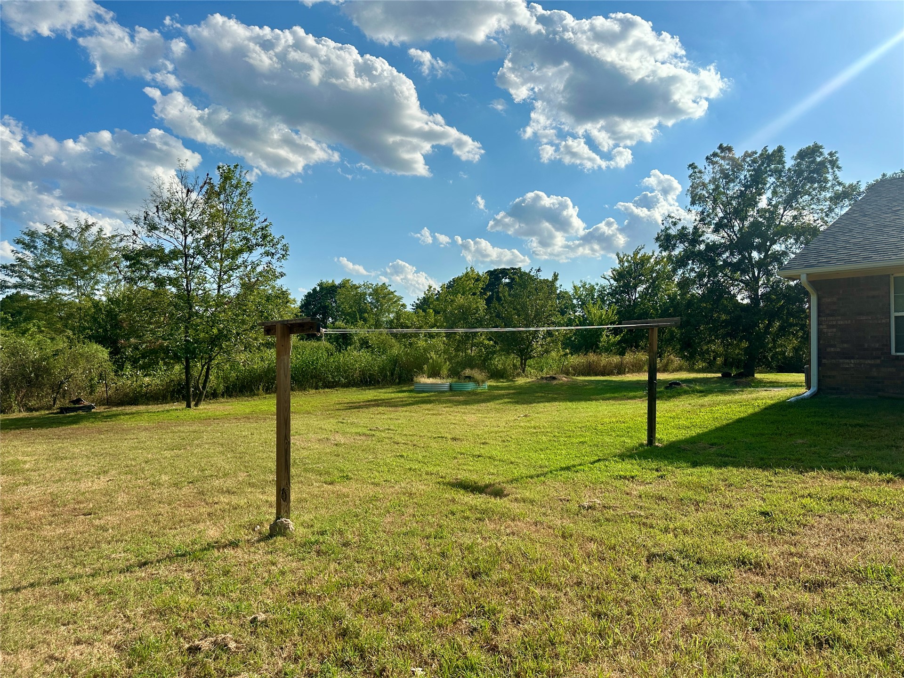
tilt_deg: +2.1
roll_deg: +0.3
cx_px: 452
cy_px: 339
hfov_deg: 71.6
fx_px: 627
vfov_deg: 56.8
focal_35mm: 24
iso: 80
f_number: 1.78
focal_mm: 6.86
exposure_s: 1/7042
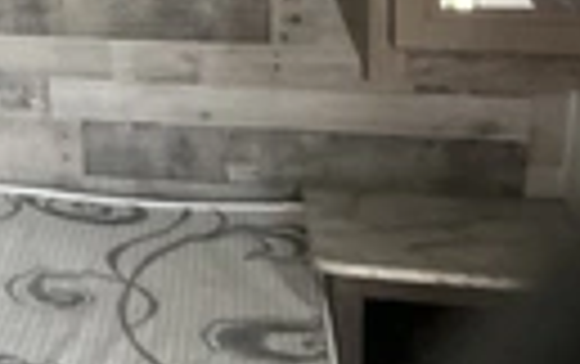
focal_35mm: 95
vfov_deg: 13.2
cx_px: -270
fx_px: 1504
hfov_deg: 19.3
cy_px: -135
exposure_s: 1/40
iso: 320
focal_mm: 3
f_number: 1.8
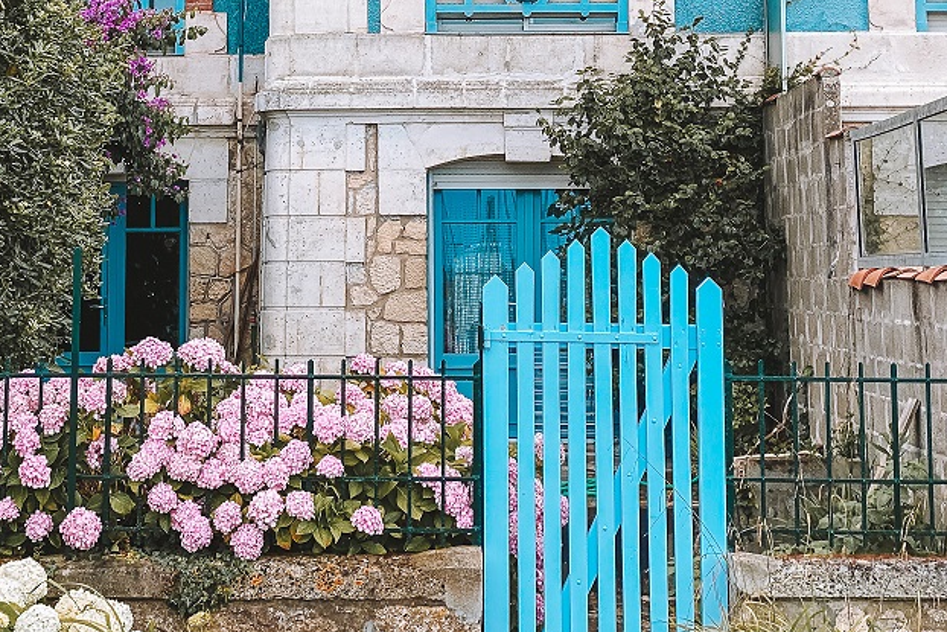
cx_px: 417
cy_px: -6
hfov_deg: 22.9
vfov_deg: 15.1
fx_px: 2342
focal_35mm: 89
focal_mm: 6
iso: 20
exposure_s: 1/530
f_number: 2
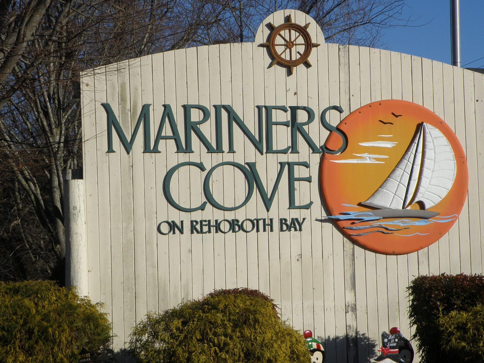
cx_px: 285
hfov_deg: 20.4
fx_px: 1342
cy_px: 193
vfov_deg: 15.4
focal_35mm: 96
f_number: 5.6
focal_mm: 13.38
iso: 64
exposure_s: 1/800
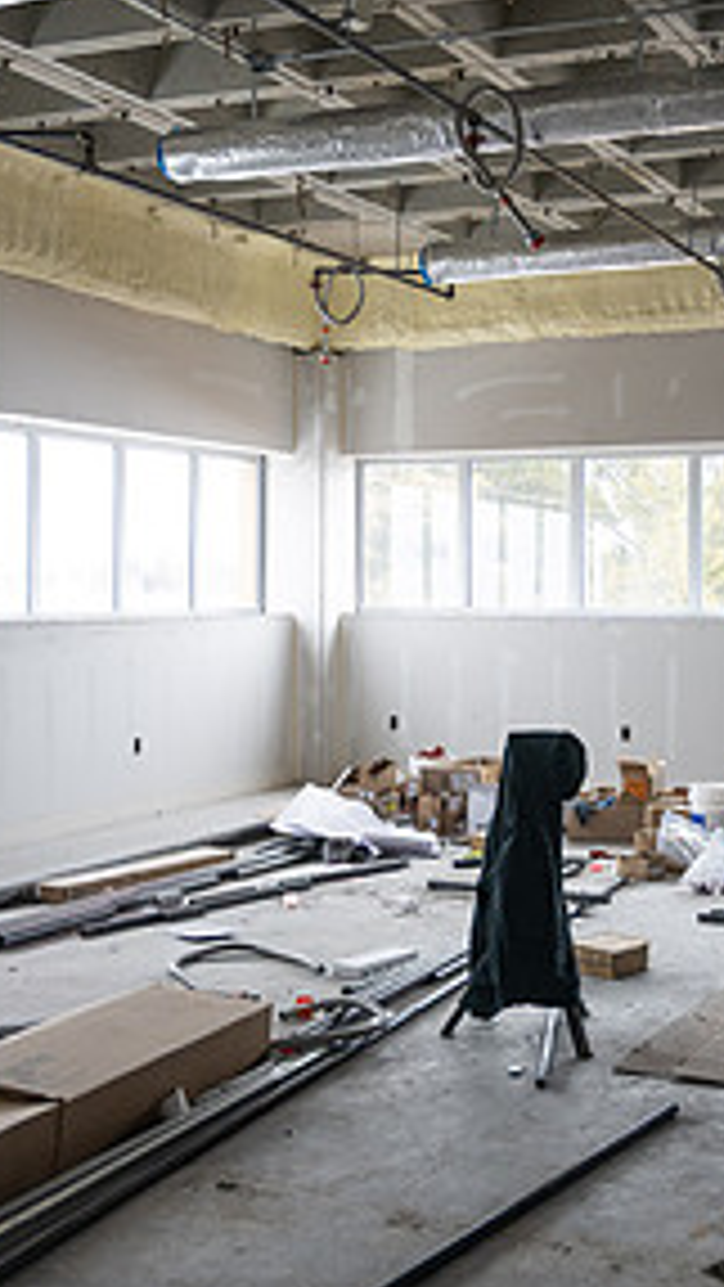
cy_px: 565
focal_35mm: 51
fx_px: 1740
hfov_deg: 23.4
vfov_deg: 40.5
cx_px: 481
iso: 400
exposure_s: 1/250
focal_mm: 24
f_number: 4
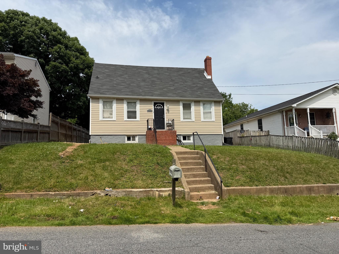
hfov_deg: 71.6
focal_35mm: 24
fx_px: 235
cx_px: 170
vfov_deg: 56.8
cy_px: 127
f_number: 1.78
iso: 80
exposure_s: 1/6711
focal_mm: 6.76
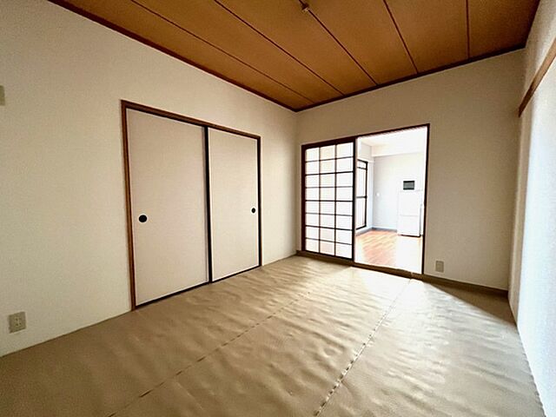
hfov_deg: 106.2
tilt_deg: -3.1
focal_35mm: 13
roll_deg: +1.8
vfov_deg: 89.9
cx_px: 278
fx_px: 209
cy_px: 208
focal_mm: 1.57
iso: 250
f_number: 1.8
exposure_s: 1/60
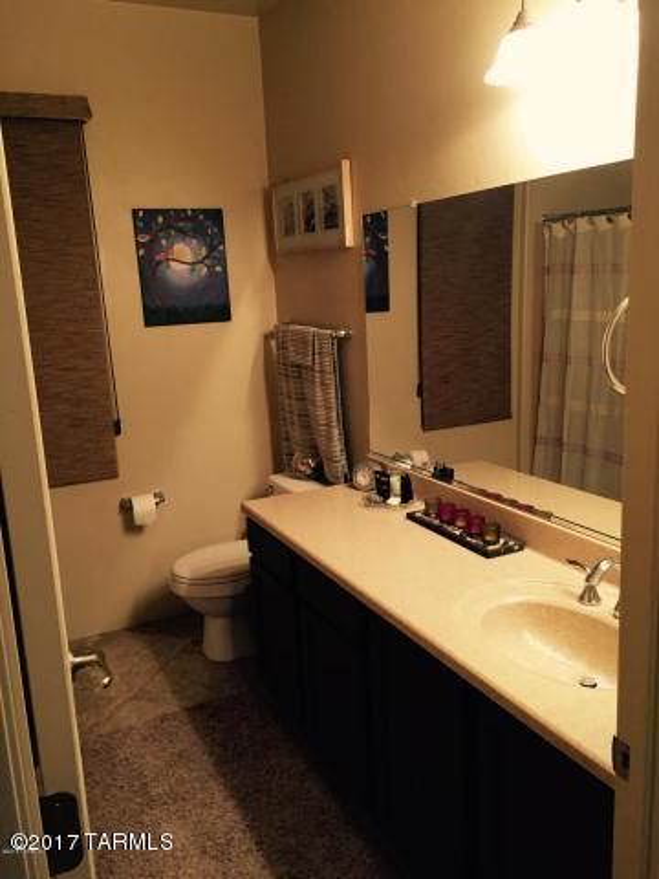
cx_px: 330
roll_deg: +2.7
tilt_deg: -12.5
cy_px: 440
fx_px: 736
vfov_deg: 61.7
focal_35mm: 29
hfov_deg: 48.2
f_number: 2.2
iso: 125
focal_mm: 4.15
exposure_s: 1/30
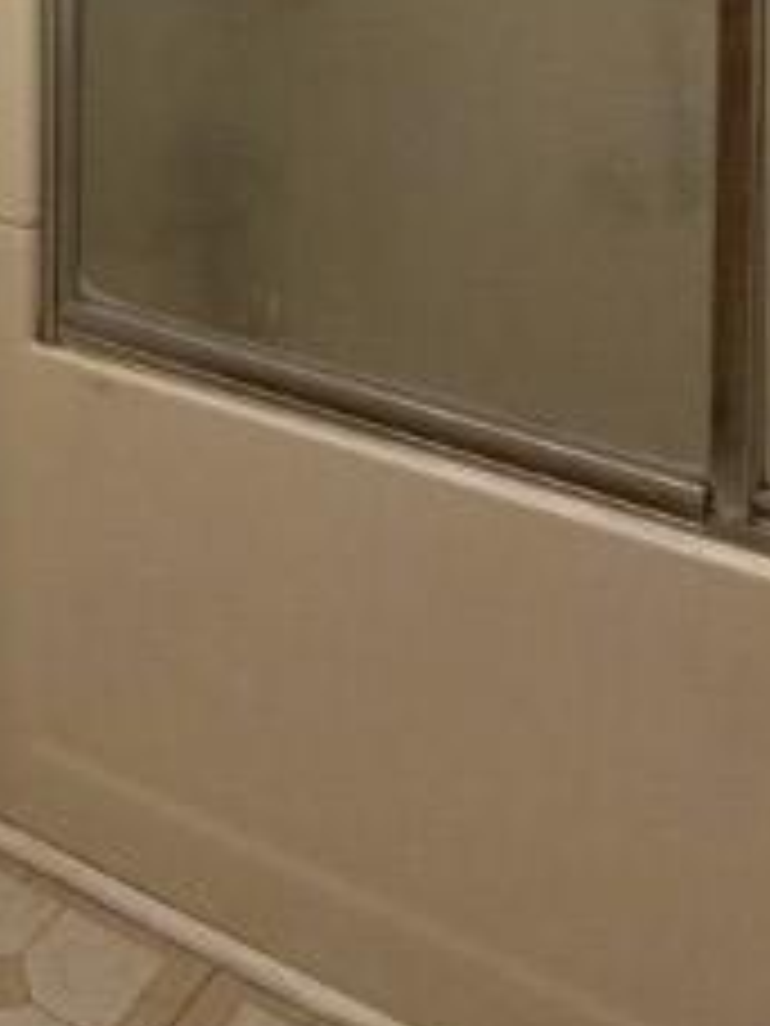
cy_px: -418
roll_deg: -0.1
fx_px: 1869
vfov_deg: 25.1
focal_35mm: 63
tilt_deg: -1.2
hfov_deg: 22.5
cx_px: 32
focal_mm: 2.22
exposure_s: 1/60
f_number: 2.2
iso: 200
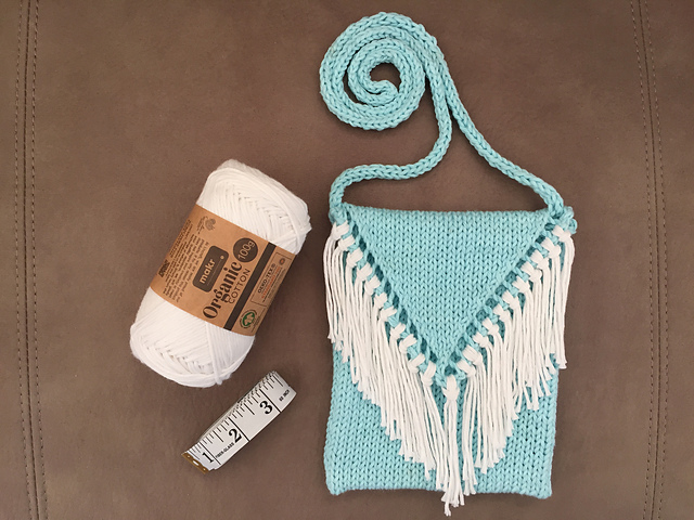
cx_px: 347
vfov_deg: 48.2
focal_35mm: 29
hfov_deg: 61.7
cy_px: 260
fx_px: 581
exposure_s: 1/33
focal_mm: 4.15
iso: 40
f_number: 2.2
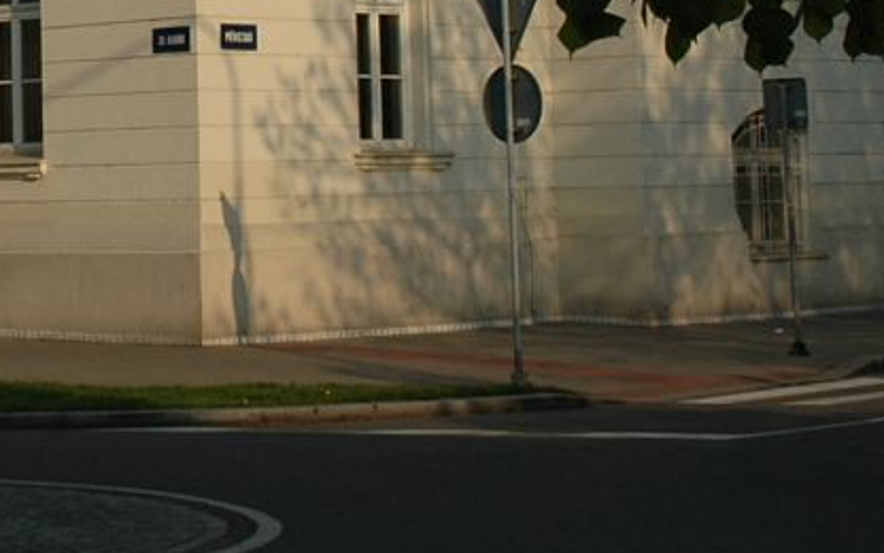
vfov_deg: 10.7
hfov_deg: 17.0
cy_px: -285
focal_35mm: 118
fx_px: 2832
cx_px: -155
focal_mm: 25
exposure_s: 1/320
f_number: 10
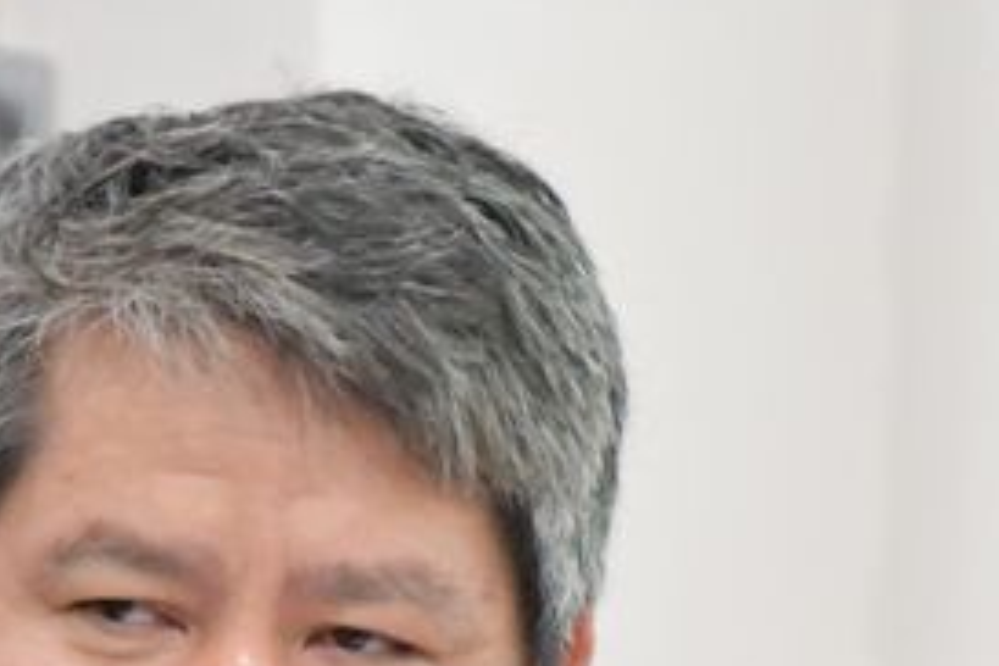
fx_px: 21838
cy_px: 1085
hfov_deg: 2.6
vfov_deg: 1.7
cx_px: 220
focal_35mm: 787
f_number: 6
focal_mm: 140
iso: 12800
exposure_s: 1/200
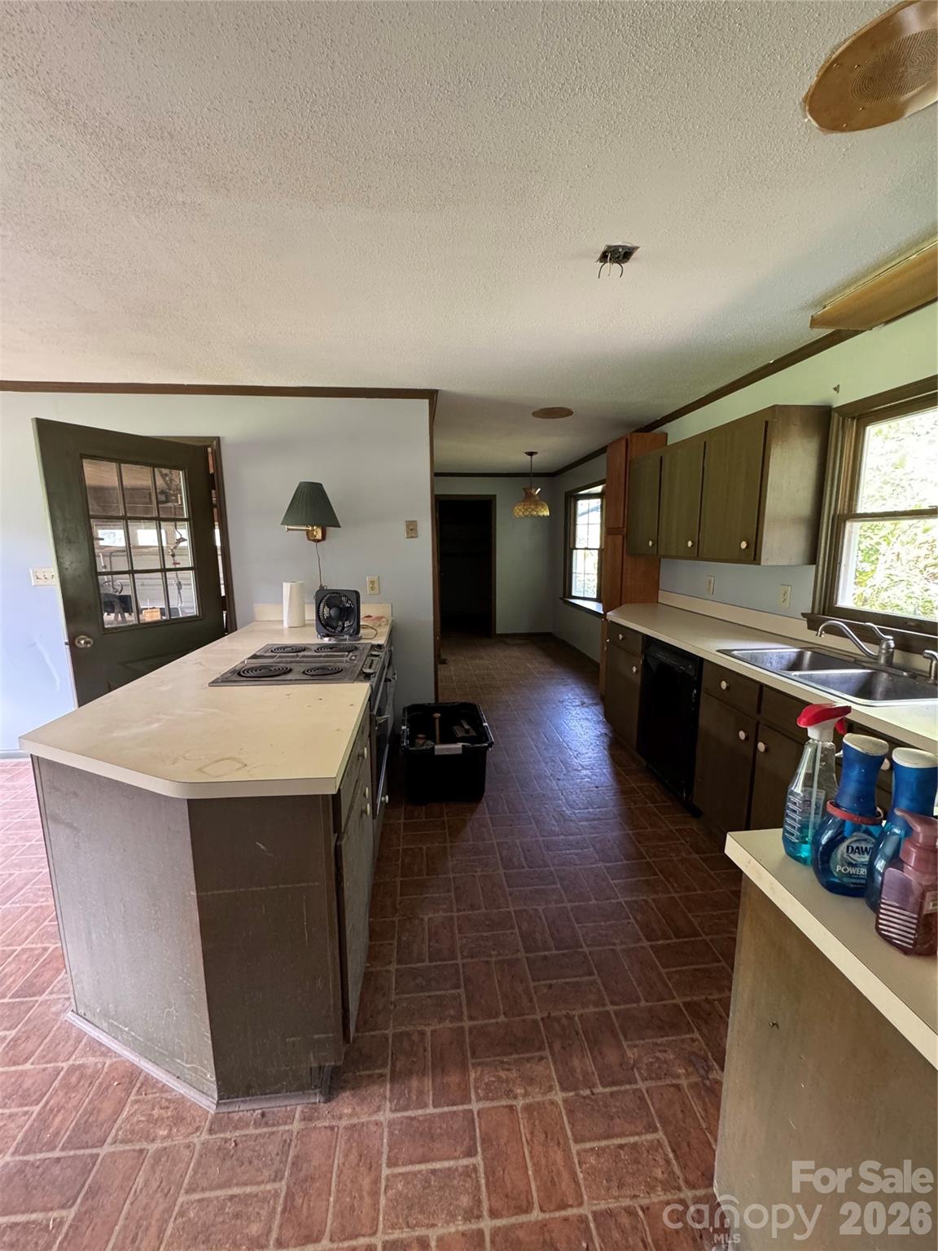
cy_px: 626
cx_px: 469
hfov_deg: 85.7
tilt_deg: -9.6
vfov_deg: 102.1
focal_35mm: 14
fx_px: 506
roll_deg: +0.7
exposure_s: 1/60
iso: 800
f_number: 2.2
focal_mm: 2.22
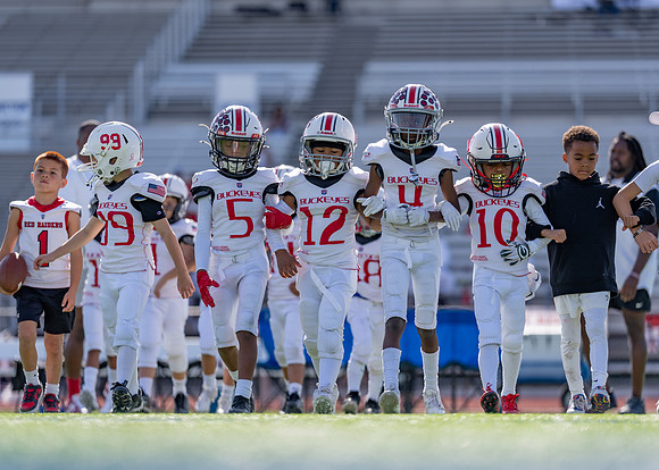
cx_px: 330
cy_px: 235
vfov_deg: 10.2
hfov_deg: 14.2
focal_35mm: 141
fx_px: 2647
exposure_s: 1/5000
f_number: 1.8
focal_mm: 135
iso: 100
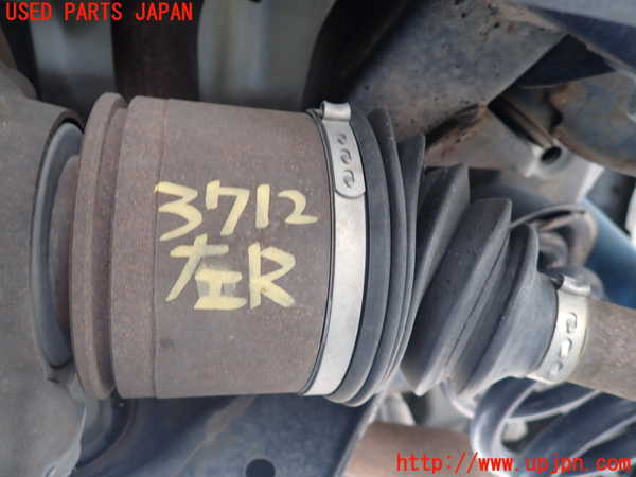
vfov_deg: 54.9
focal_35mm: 25
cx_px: 318
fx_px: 459
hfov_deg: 69.4
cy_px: 238
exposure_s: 1/30
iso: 200
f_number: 2
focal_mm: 4.5
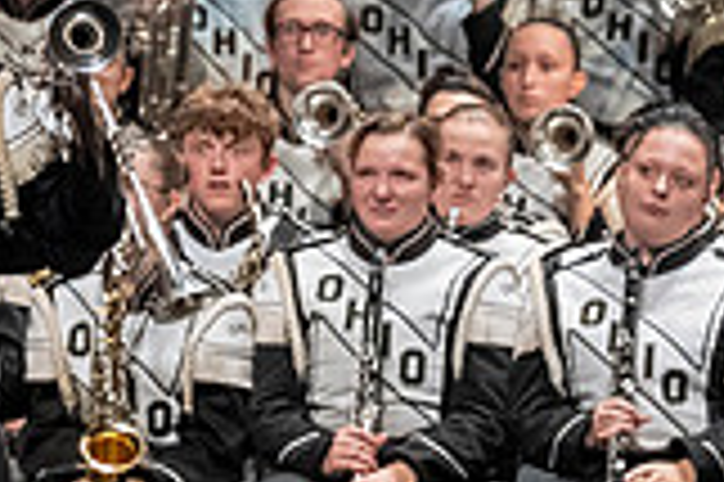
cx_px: -562
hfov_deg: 2.7
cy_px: 311
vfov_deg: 1.8
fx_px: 15188
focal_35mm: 756
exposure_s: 1/500
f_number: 4
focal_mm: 140
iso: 4000
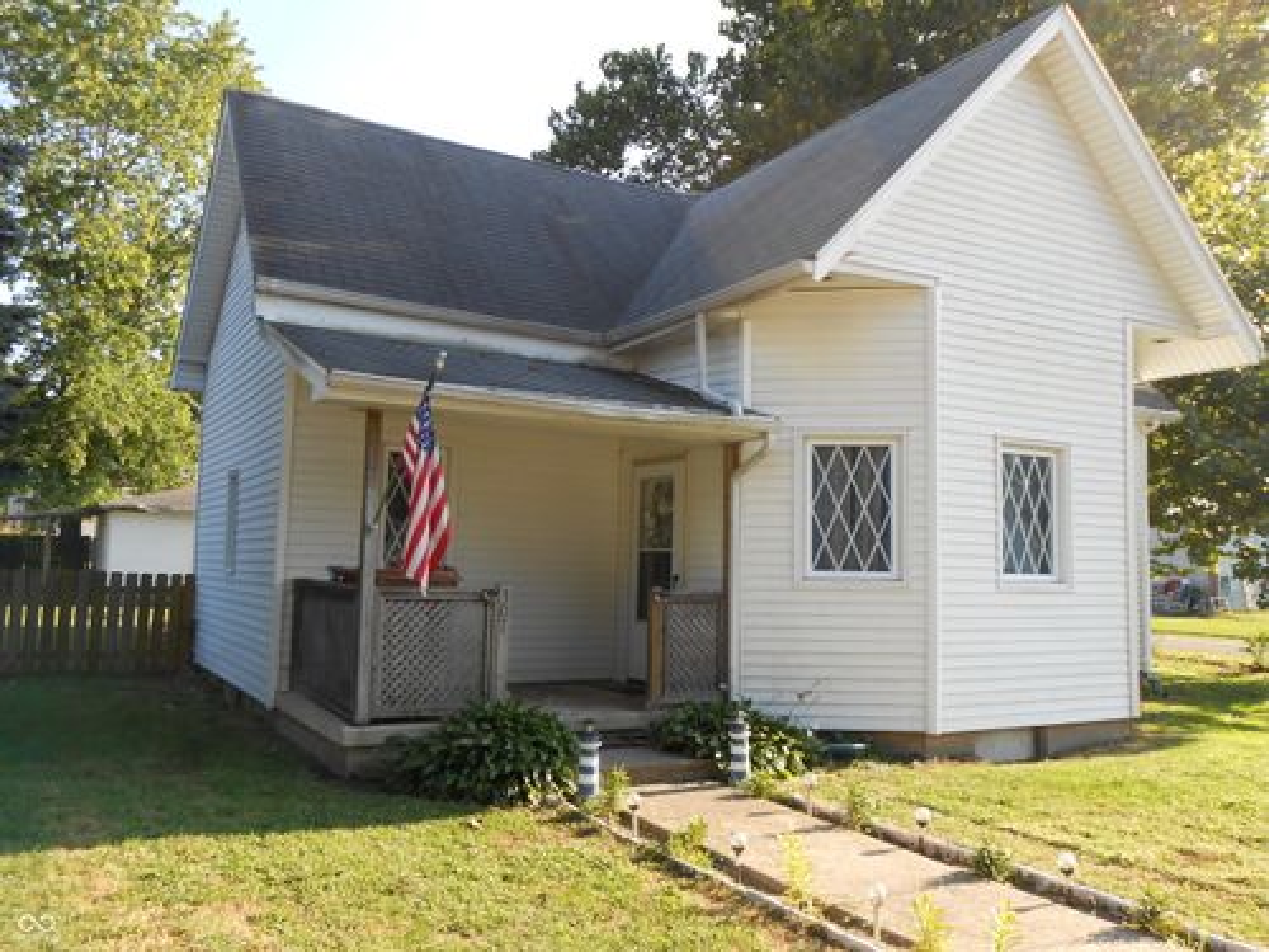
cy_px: 476
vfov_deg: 46.8
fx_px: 1100
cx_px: 634
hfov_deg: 60.0
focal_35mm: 30
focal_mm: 5.3
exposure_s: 1/160
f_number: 3.8
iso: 80
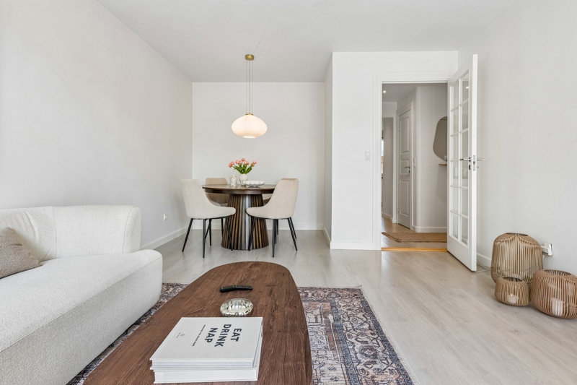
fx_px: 304
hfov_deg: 86.9
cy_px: 192
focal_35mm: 19
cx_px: 288
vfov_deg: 64.5
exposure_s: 1/30
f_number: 13
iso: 400
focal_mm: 19
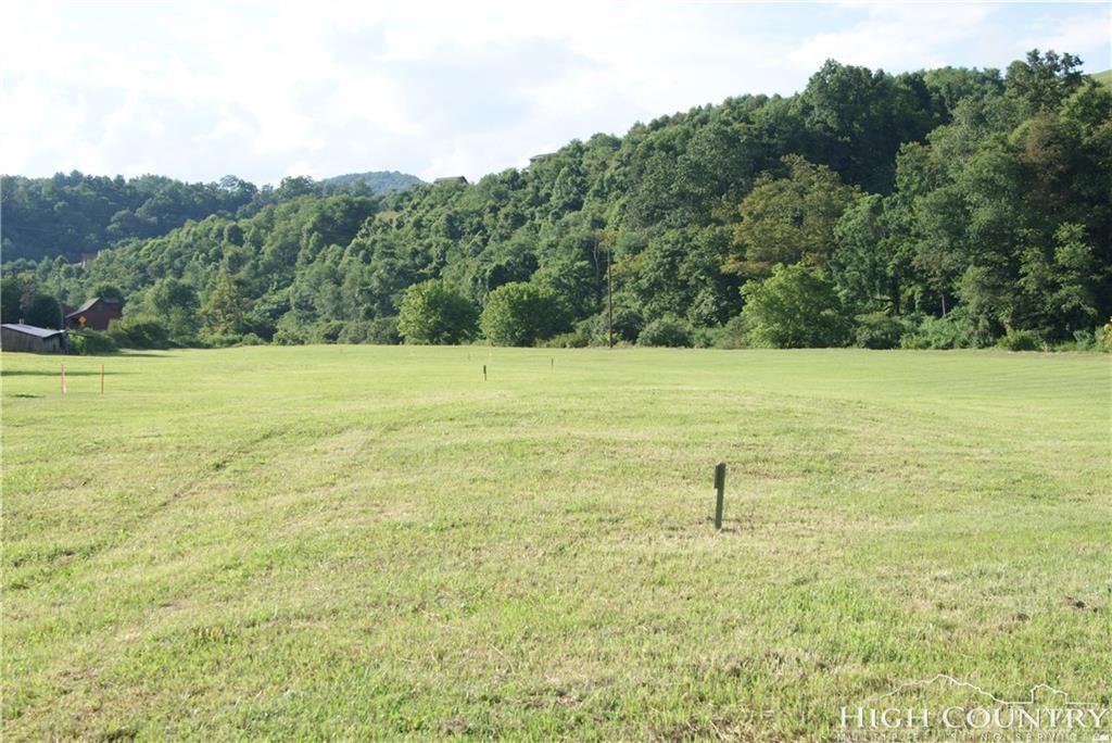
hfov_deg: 37.8
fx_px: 1623
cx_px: 556
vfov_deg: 25.8
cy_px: 372
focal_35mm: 52
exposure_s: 1/80
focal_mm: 35
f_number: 10
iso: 100
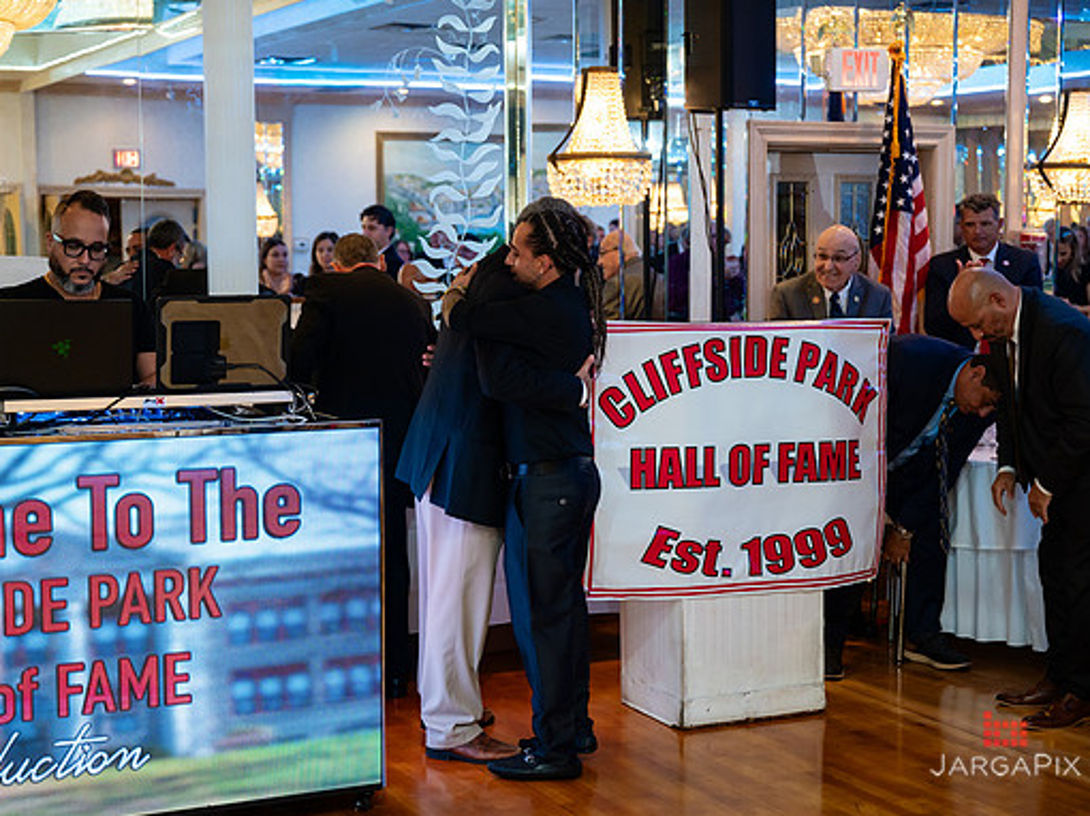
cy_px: 410
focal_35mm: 56
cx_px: 515
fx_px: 1763
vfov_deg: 26.1
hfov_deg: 34.4
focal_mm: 51
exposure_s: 1/200
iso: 1250
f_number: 3.2
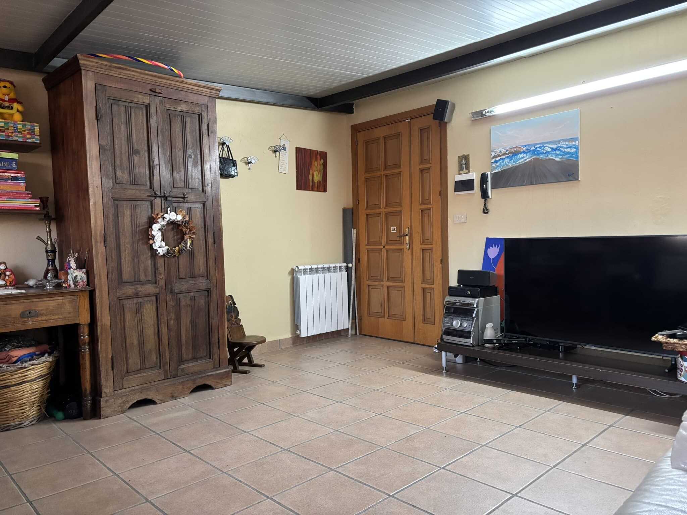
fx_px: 516
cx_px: 344
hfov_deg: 67.3
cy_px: 258
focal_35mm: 26
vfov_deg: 53.1
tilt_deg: -3.1
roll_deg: +1.8
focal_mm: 5.96
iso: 500
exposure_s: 1/50
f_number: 1.6
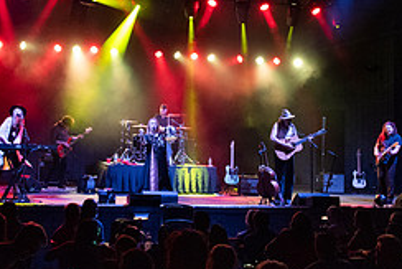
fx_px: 737
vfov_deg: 20.5
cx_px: 201
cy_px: 83
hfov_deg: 30.5
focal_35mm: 66
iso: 2500
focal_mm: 24
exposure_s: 1/400
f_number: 3.2
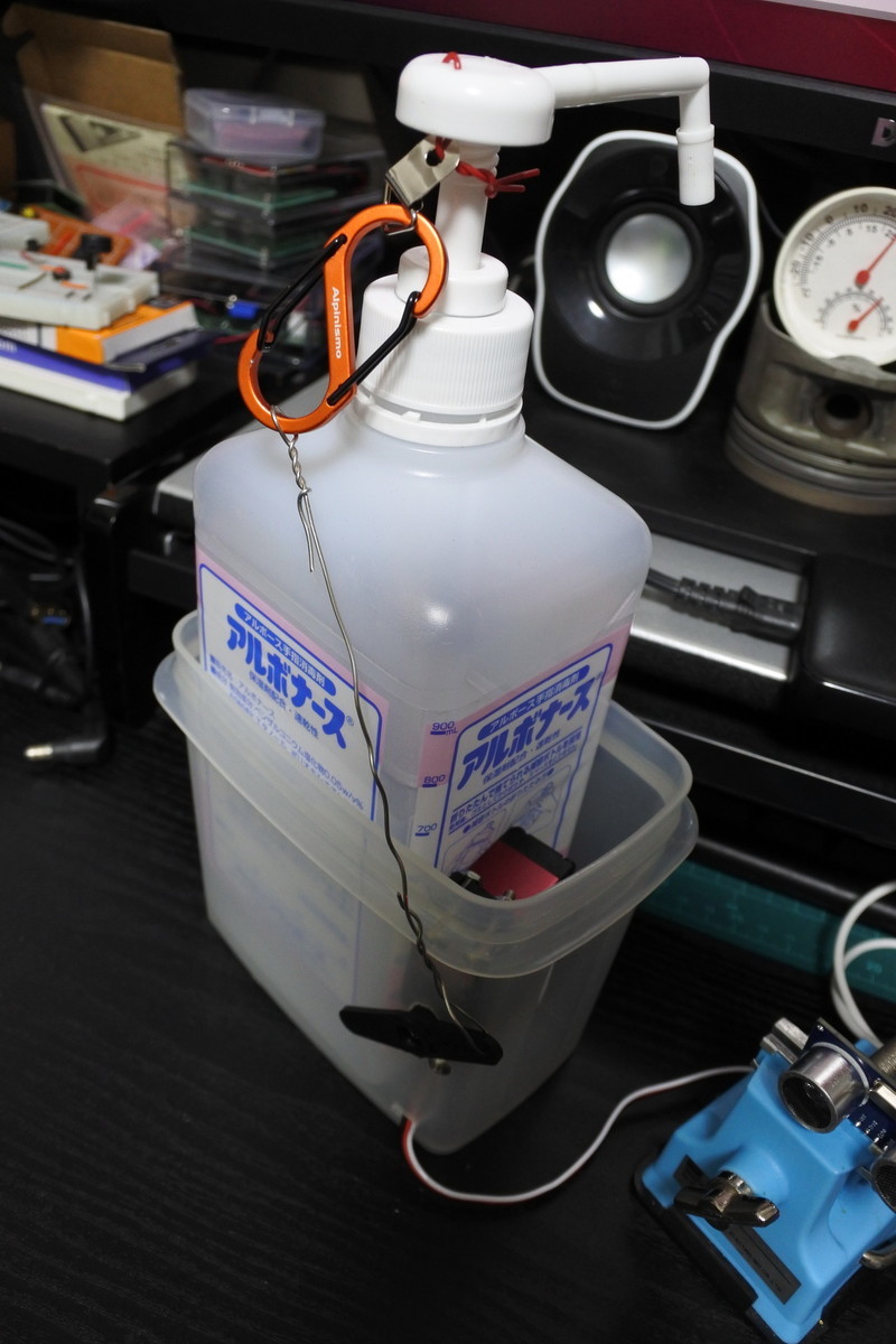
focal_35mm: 27
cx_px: 448
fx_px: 1008
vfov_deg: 67.4
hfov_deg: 47.9
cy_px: 672
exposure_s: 1/80
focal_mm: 10
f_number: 3.5
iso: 800
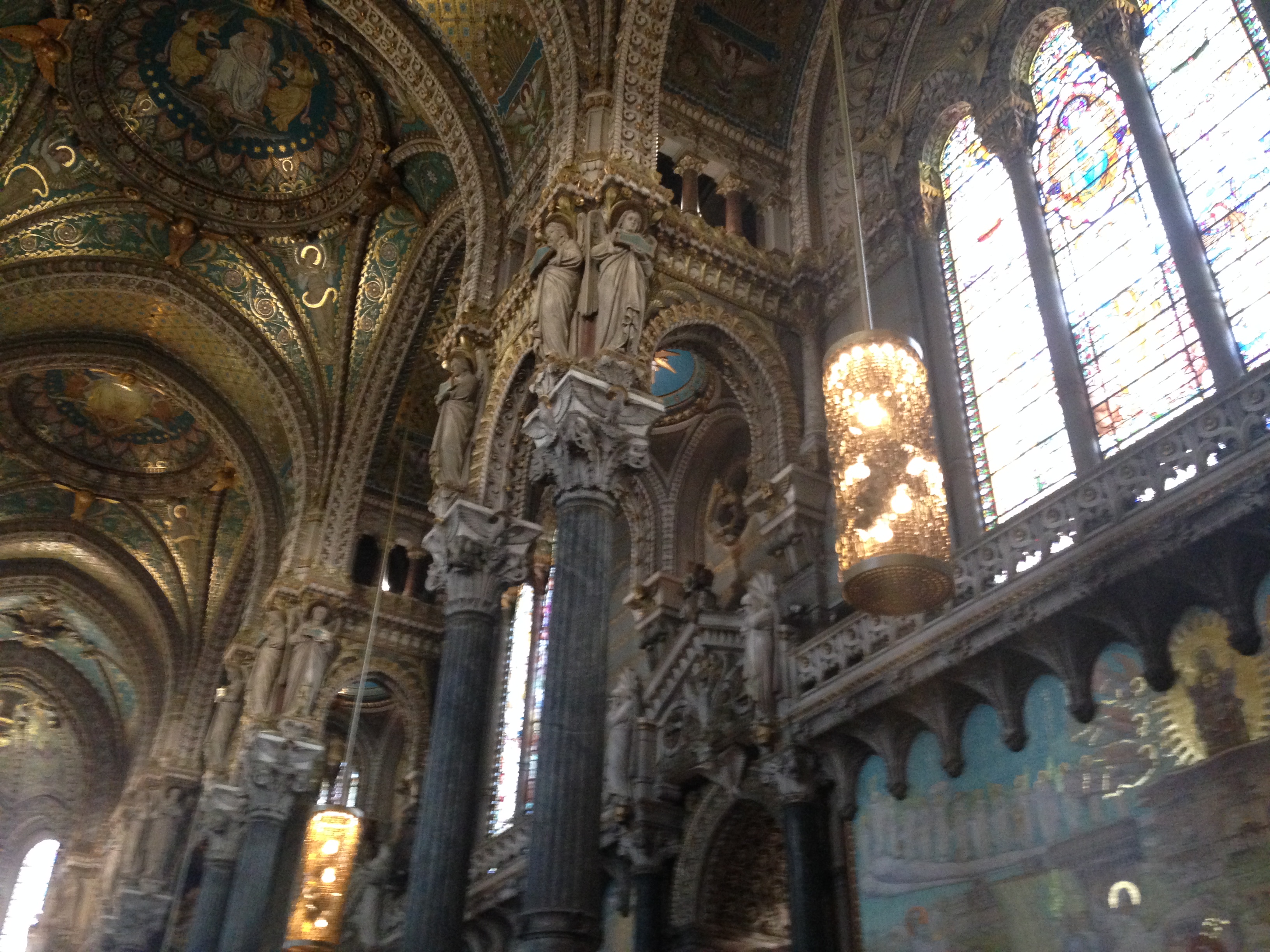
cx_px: 635
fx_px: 1211
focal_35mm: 33
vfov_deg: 42.9
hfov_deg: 55.4
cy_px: 476
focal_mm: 4.12
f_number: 2.4
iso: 400
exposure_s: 1/20
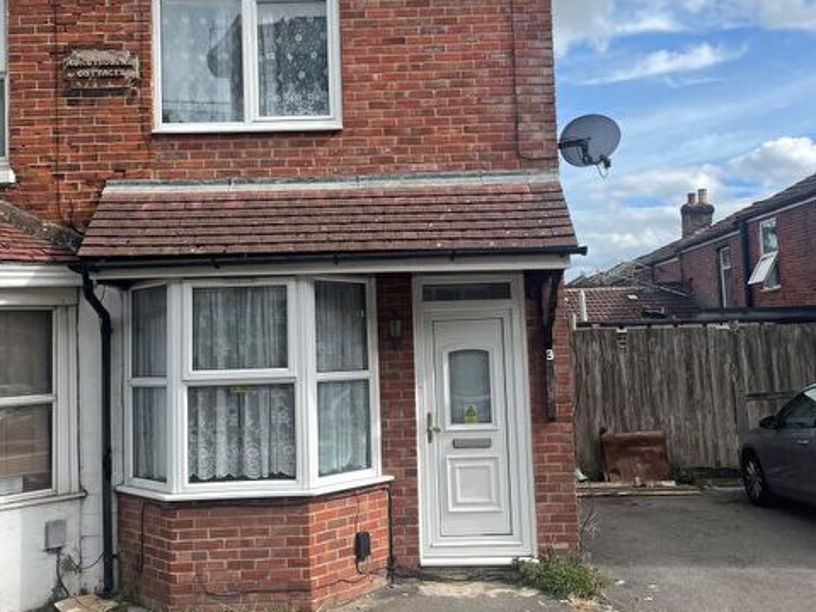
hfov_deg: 49.0
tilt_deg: +4.2
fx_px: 896
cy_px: 277
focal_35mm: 38
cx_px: 380
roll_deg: +1.3
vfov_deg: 37.7
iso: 32
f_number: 1.6
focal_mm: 4.2
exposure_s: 1/2564
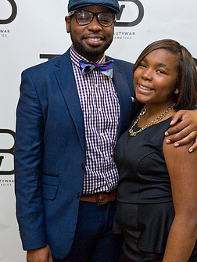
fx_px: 439
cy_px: 127
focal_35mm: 58
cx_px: 115
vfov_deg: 33.2
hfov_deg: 25.2
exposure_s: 1/125
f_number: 5.6
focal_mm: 45
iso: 3200
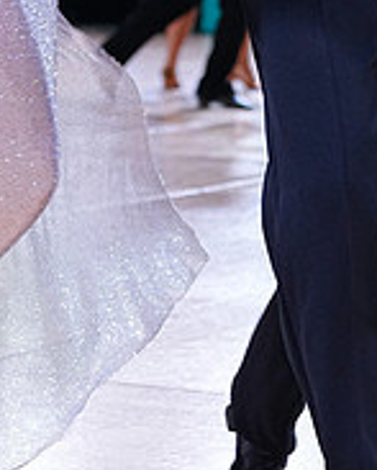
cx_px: 130
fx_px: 2894
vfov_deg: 9.1
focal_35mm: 208
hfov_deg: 7.5
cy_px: -141
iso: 2000
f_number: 4
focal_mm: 70
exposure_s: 1/400
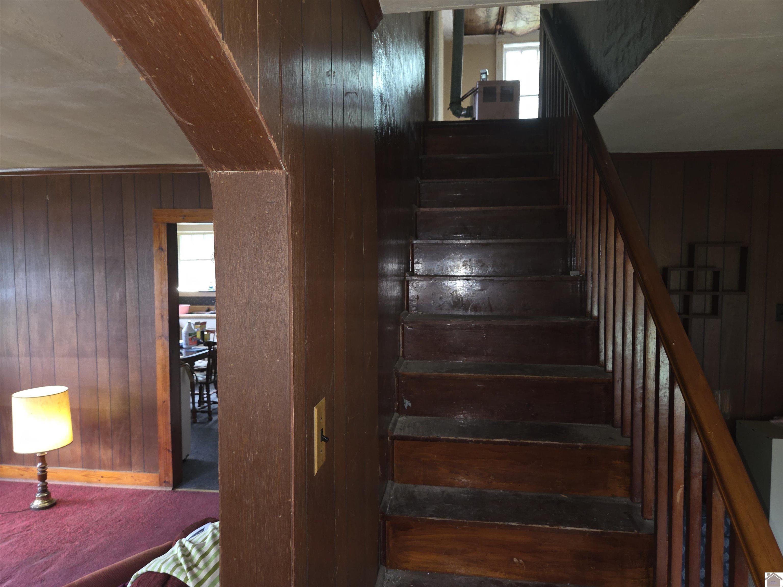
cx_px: 392
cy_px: 294
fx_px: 520
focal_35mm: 23
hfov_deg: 73.9
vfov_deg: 58.9
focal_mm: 5.4
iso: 125
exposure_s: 1/18.6
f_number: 1.8
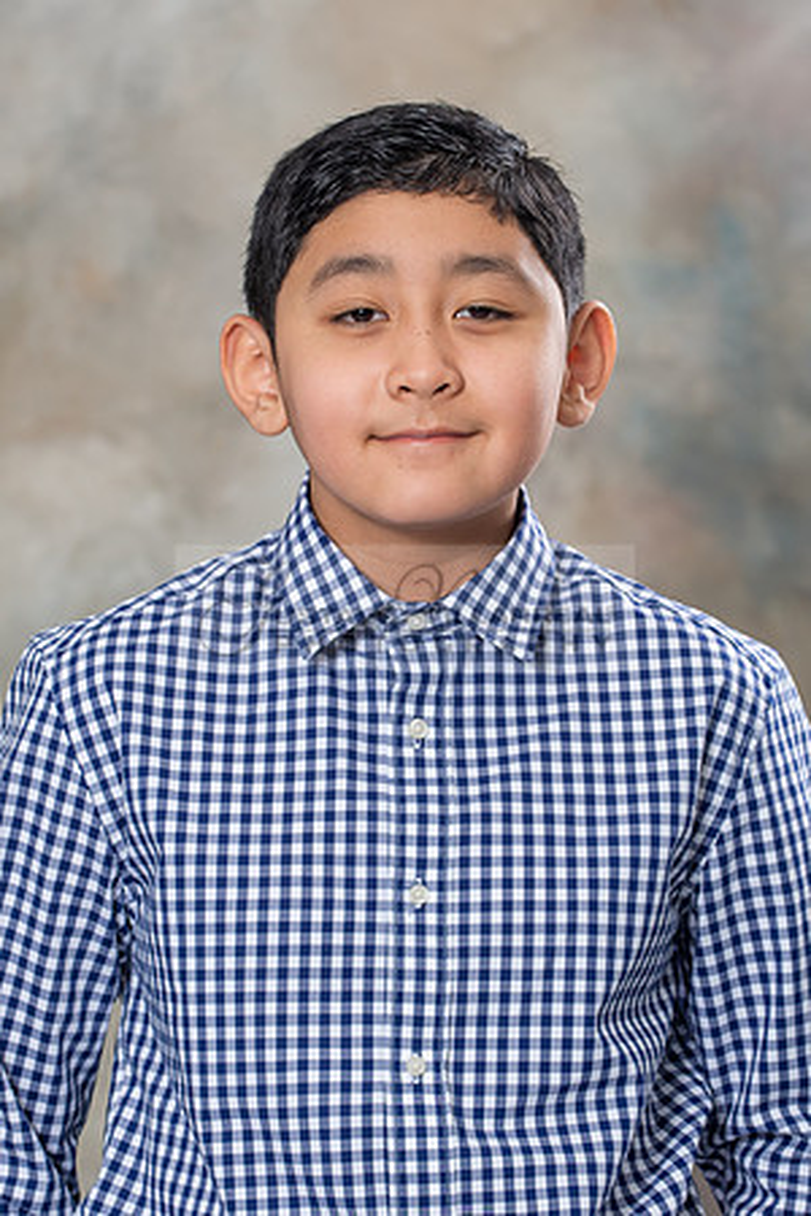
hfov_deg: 6.8
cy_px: 597
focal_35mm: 203
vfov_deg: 10.1
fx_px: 6871
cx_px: 448
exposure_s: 1/125
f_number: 5
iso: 100
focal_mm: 120
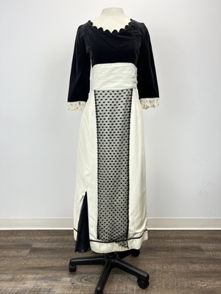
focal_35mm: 26
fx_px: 221
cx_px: 110
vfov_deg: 67.3
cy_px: 147
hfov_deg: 53.1
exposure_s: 1/120
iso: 64
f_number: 1.5
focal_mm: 5.7
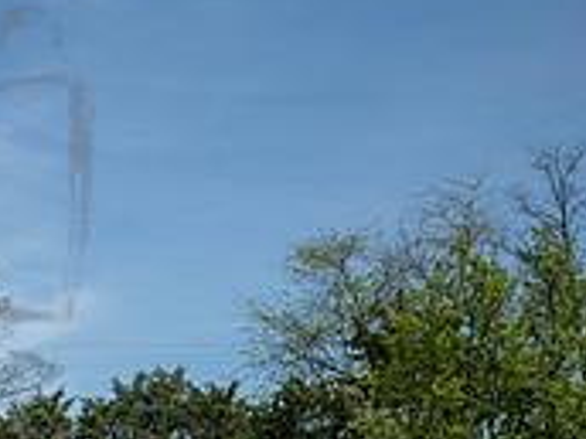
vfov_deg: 17.4
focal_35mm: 78
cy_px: 614
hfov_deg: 23.0
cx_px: -116
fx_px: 1320
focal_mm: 24
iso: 400
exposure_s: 1/320
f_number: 11
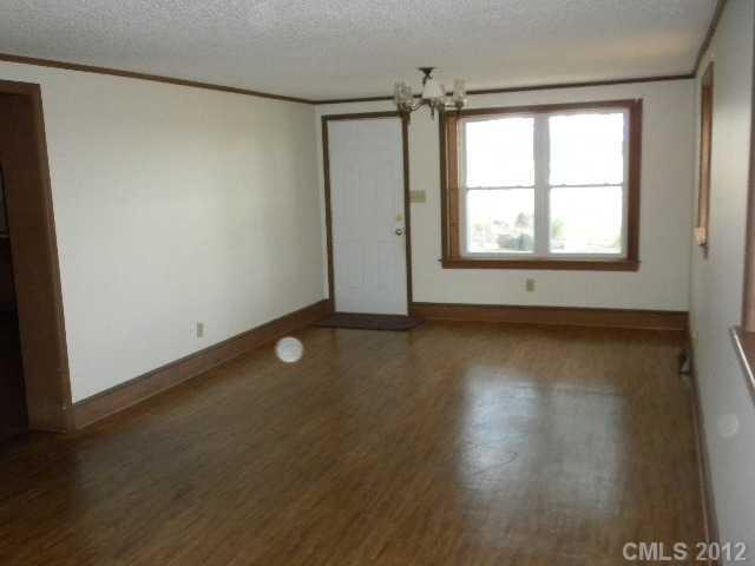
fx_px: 807
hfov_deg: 50.1
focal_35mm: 37
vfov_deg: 38.7
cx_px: 378
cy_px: 283
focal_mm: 6.6
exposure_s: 1/30
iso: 400
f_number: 3.5
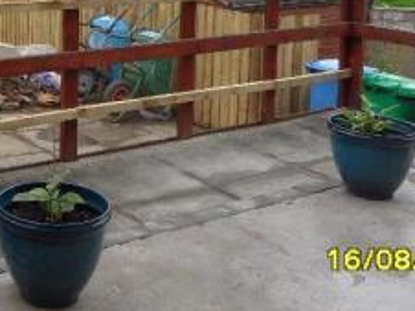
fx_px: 743
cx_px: 8
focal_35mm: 62
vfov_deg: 21.8
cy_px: -65
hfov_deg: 29.4
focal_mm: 3.9
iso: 80
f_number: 3.2
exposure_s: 1/125
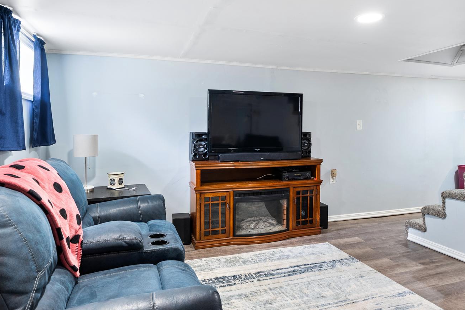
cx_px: 259
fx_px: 323
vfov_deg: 51.2
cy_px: 138
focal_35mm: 25
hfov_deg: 71.3
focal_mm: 16
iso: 320
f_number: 6.3
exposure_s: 1.3
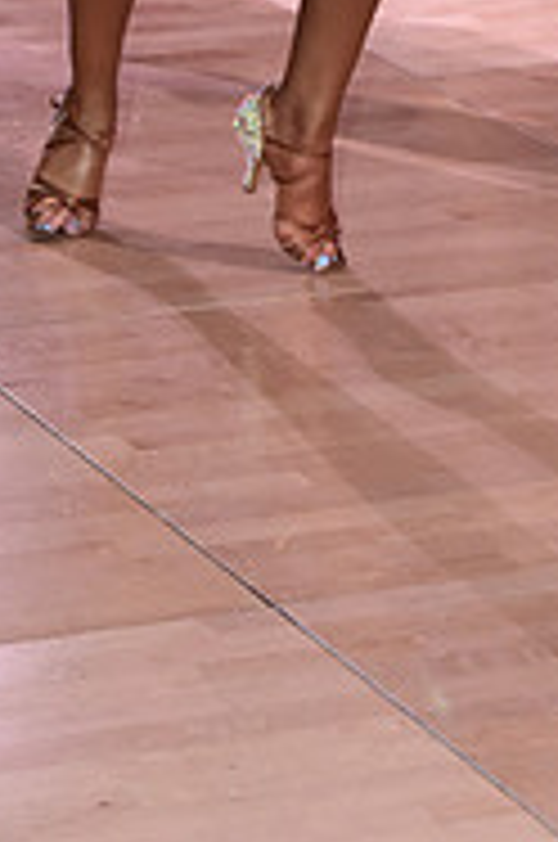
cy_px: -374
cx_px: 596
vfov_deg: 7.9
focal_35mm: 255
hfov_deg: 5.4
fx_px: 5950
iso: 1600
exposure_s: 1/250
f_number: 5
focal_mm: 82
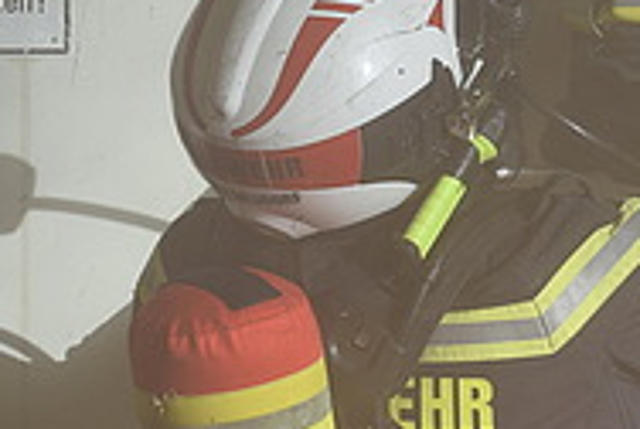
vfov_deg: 8.6
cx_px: 495
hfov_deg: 12.8
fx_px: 2831
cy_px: 380
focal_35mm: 159
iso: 250
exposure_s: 1/250
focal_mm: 42
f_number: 8
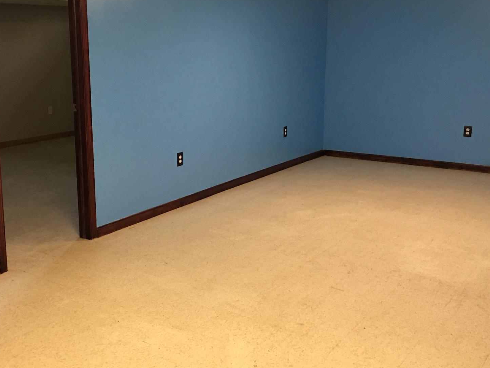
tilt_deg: -10.5
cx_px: 179
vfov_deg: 35.1
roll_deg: +1.3
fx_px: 580
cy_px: 159
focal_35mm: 41
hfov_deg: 45.3
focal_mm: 4.15
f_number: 2.2
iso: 80
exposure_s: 1/10
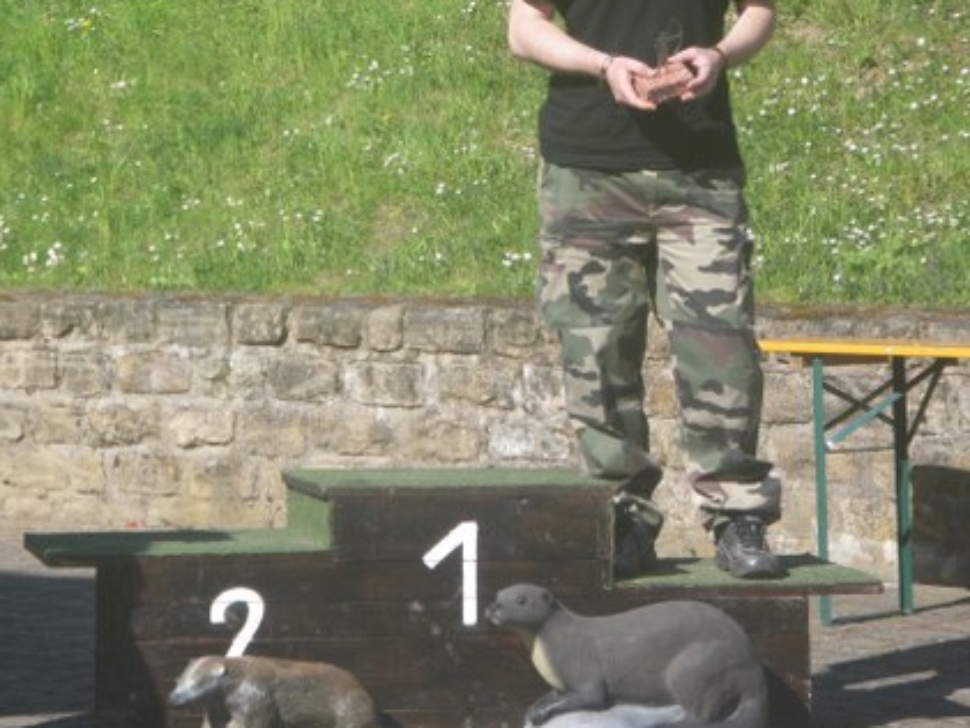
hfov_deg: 13.8
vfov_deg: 10.4
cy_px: 191
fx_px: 4008
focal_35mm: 143
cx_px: 274
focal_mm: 16.7
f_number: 5
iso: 64
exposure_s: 1/250
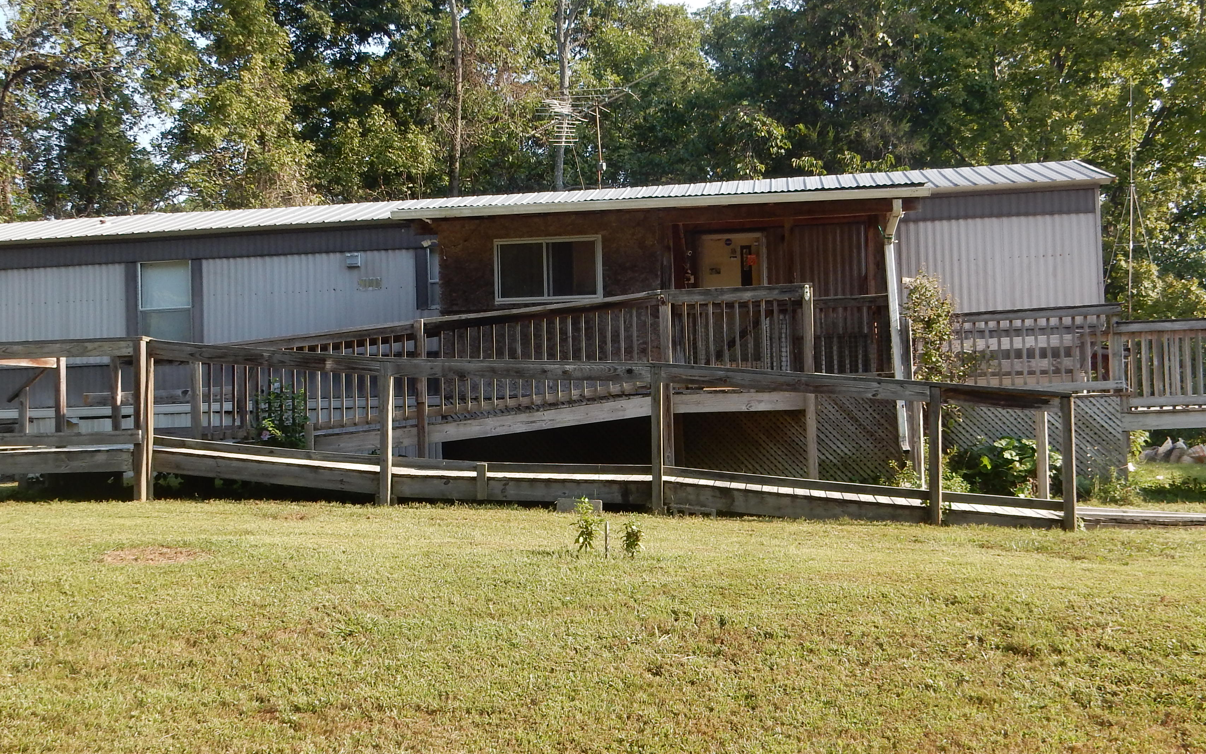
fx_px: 1413
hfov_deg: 46.1
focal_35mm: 43
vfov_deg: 29.9
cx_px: 538
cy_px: 367
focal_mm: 5.4
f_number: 4
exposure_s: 1/400
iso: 125
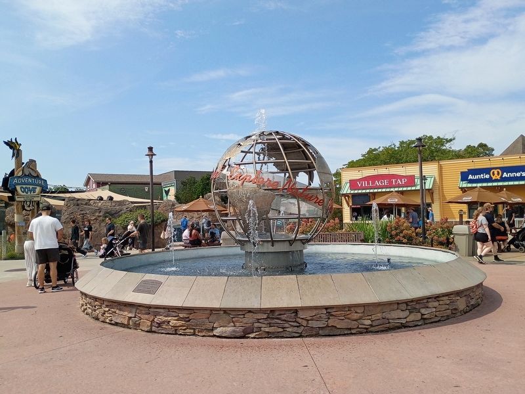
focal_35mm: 29
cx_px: 262
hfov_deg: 61.7
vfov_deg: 48.2
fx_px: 440
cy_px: 197
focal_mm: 4.27
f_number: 1.8
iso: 103
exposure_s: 1/1225
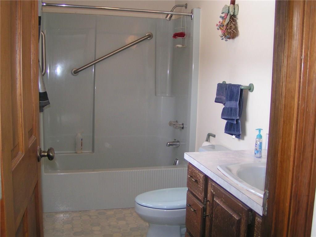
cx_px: 158
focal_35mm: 38
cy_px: 118
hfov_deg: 49.0
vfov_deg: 37.7
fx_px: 347
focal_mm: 5.8
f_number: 2.8
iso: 125
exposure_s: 1/40
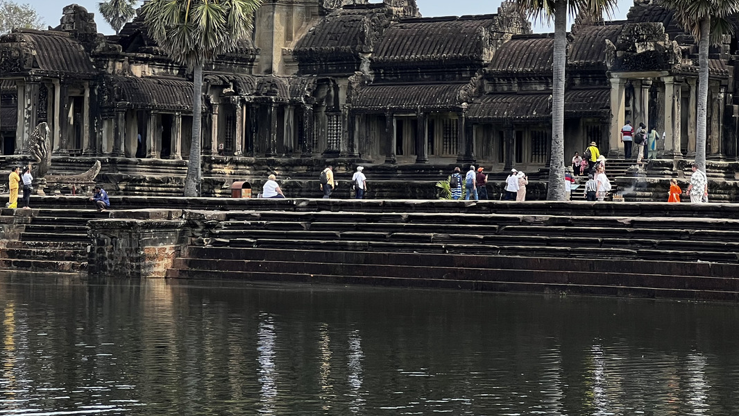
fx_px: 2469
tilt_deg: +2.6
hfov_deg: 17.0
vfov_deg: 9.6
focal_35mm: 126
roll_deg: -1.2
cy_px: 110
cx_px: 338
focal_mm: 9
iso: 32
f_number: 2.8
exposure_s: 1/453
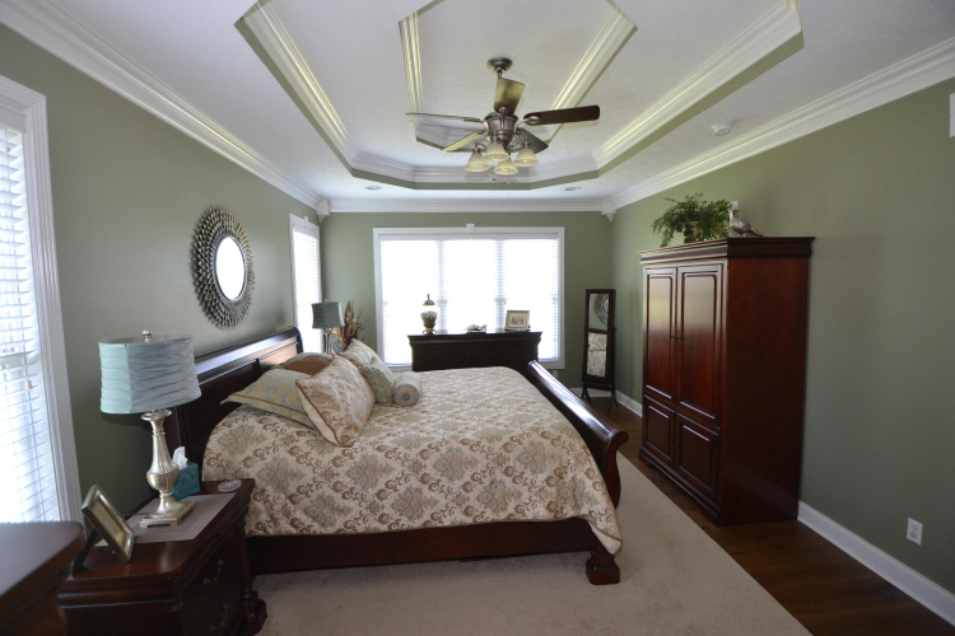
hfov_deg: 100.4
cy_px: 318
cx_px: 478
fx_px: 398
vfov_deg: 77.3
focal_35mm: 15
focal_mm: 10
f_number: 3.5
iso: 400
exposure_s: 1/25
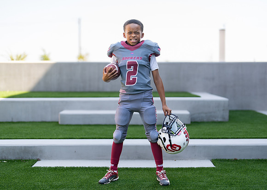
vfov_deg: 24.4
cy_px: 90
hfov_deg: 33.8
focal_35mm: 58
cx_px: 138
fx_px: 440
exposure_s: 1/1600
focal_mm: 50
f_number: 1.2
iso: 100
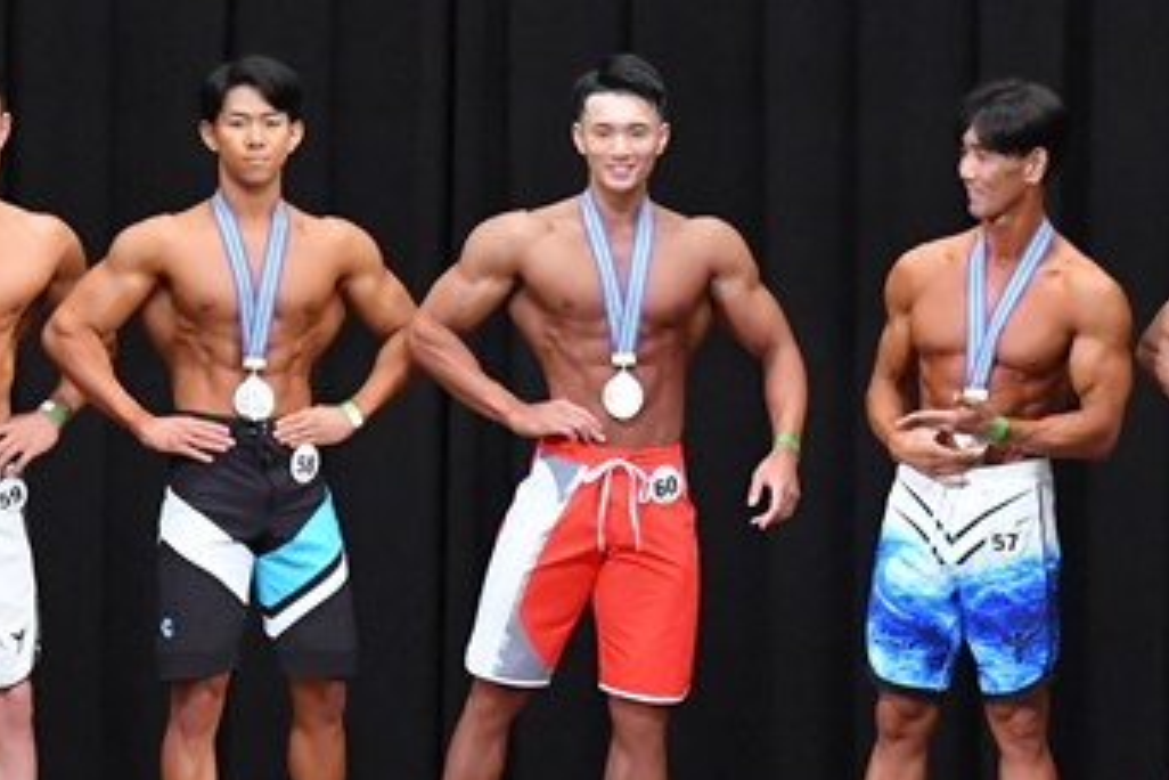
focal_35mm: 306
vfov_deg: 4.5
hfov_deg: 6.7
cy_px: 441
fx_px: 9936
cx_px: 528
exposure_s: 1/400
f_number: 5.6
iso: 8000
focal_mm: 90
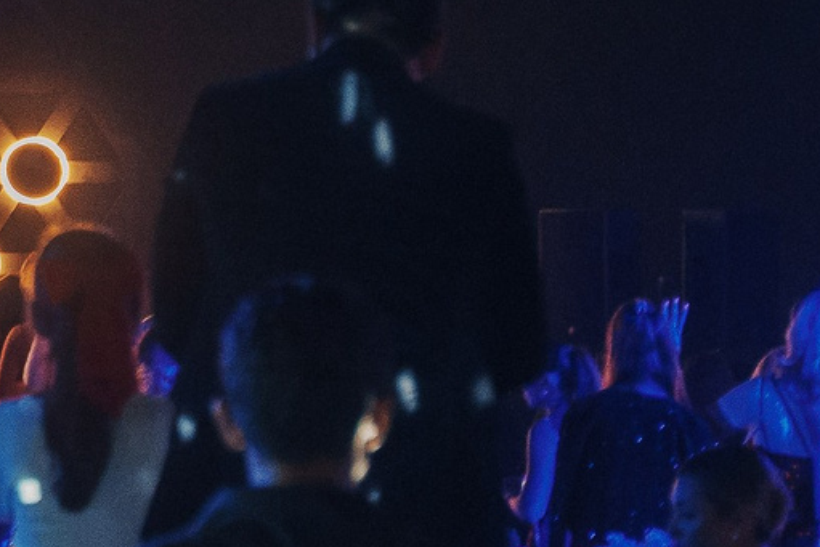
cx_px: -936
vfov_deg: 4.2
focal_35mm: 327
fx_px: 7450
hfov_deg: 6.1
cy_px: -269
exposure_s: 1/160
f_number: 2.8
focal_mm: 56.3
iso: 3200
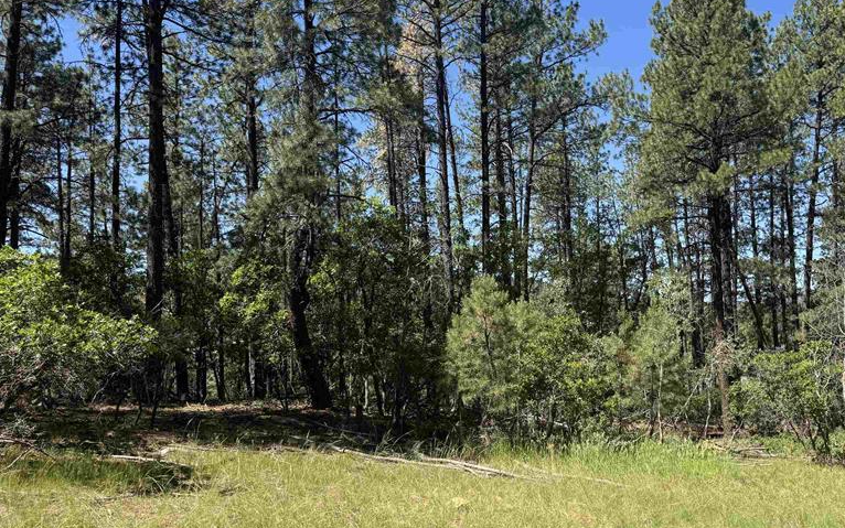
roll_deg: +2.1
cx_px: 564
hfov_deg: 55.5
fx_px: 783
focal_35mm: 34
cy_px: 320
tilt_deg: -0.1
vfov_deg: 37.1
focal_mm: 6.76
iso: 80
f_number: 1.78
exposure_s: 1/2105
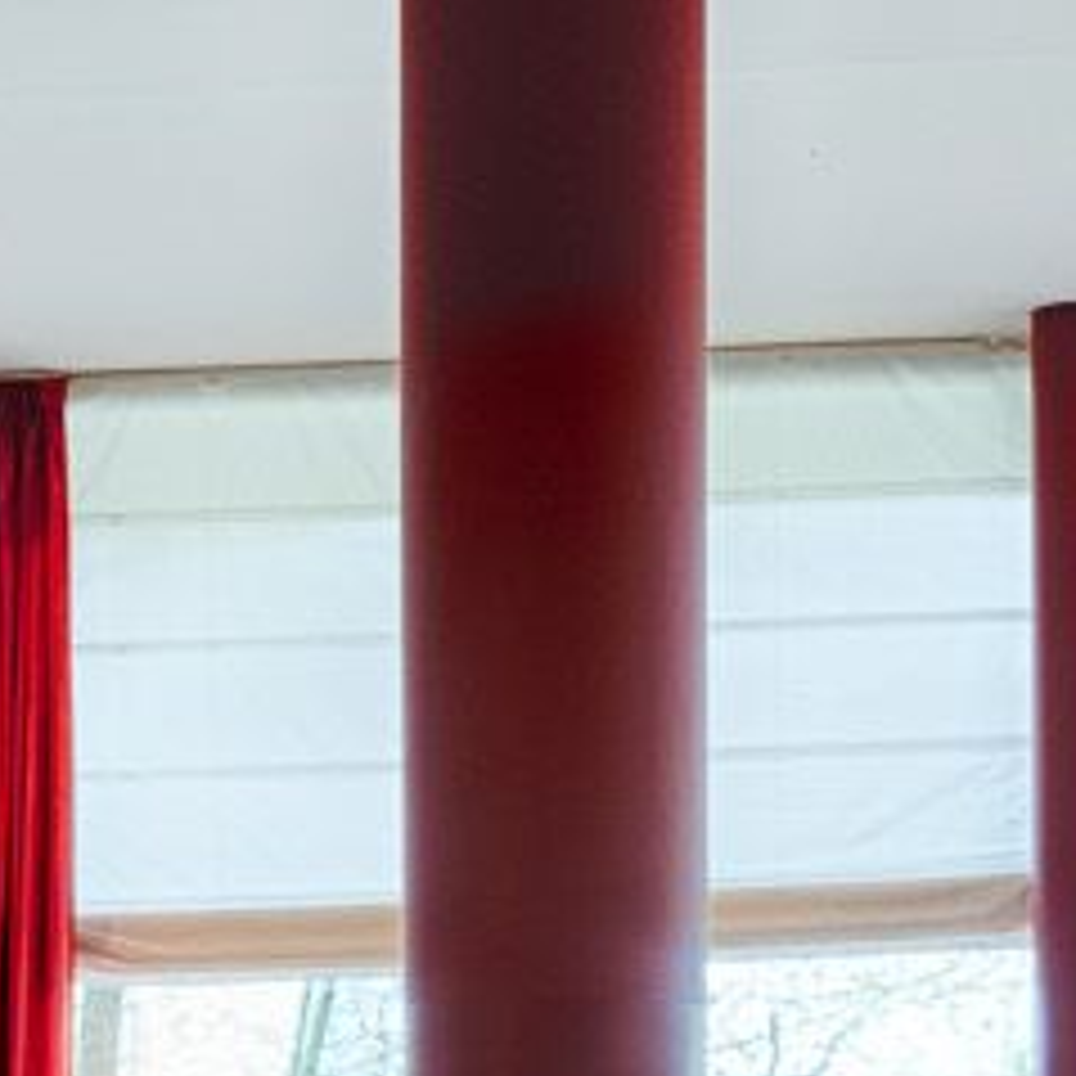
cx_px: 1675
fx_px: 4361
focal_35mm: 124
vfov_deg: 13.7
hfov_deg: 13.2
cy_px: 1267
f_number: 8
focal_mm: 17
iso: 100
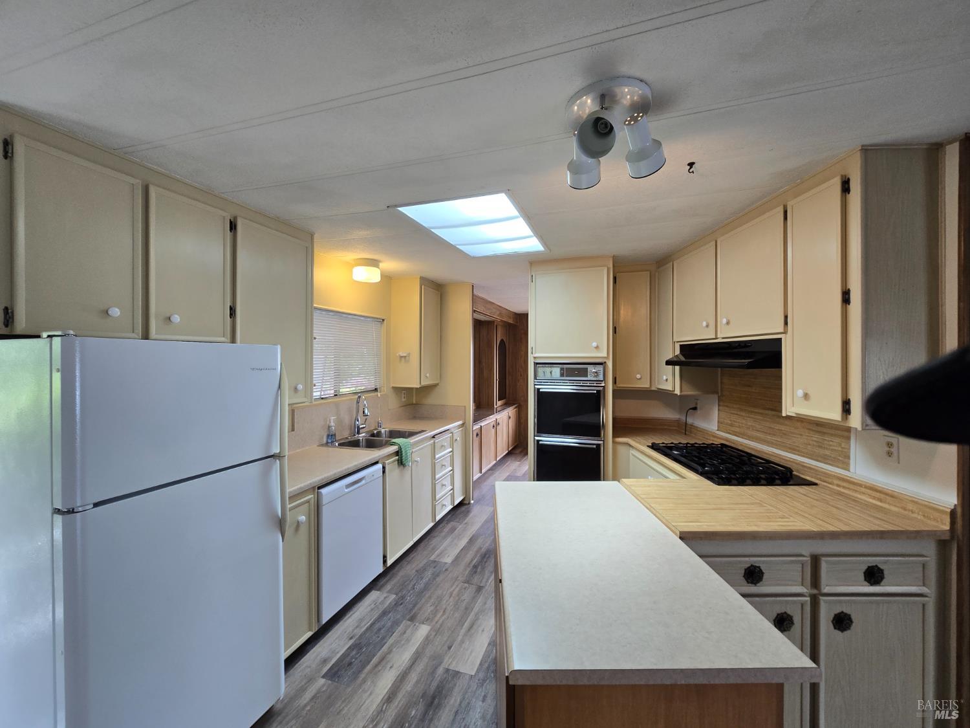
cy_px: 364
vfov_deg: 89.9
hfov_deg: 106.2
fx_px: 364
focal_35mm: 13
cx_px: 485
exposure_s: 1/60
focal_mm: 2.2
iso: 80
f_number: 2.2
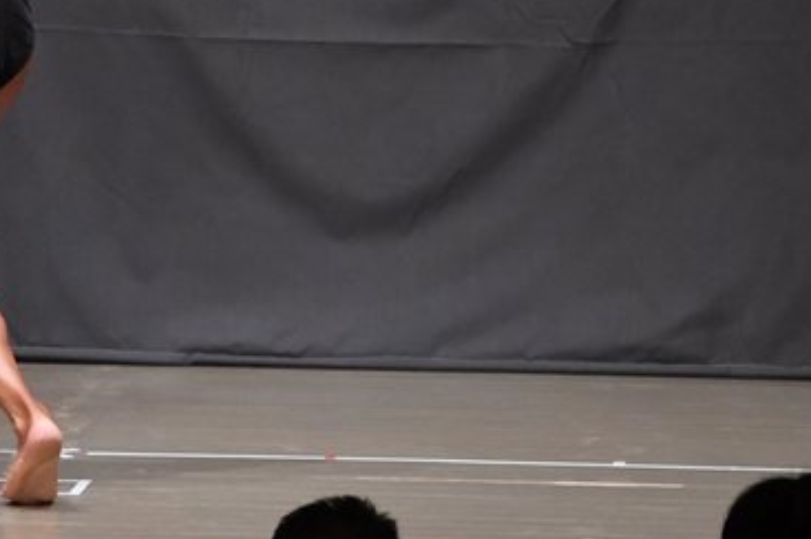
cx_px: -3
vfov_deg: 2.9
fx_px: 10691
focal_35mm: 475
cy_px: 7
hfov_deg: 4.3
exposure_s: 1/400
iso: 6400
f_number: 5.6
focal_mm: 150
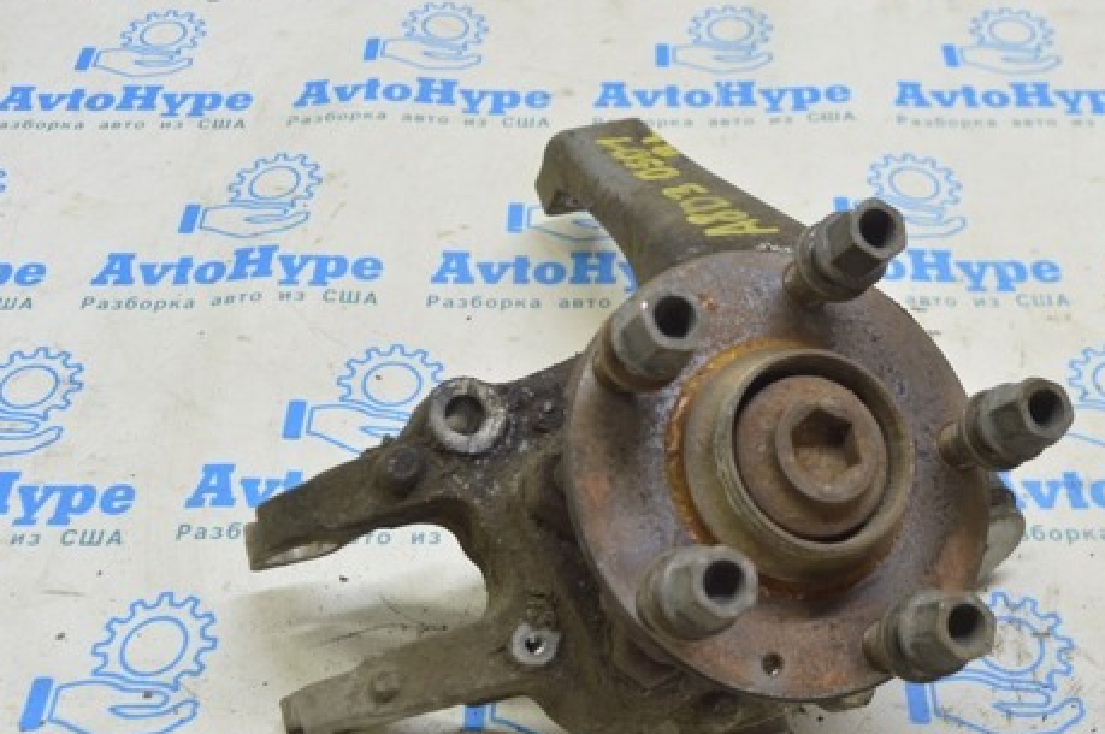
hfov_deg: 42.7
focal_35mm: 46
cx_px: 616
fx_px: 1410
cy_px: 437
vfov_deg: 29.1
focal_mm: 22
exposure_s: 1/20
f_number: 5.6
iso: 400
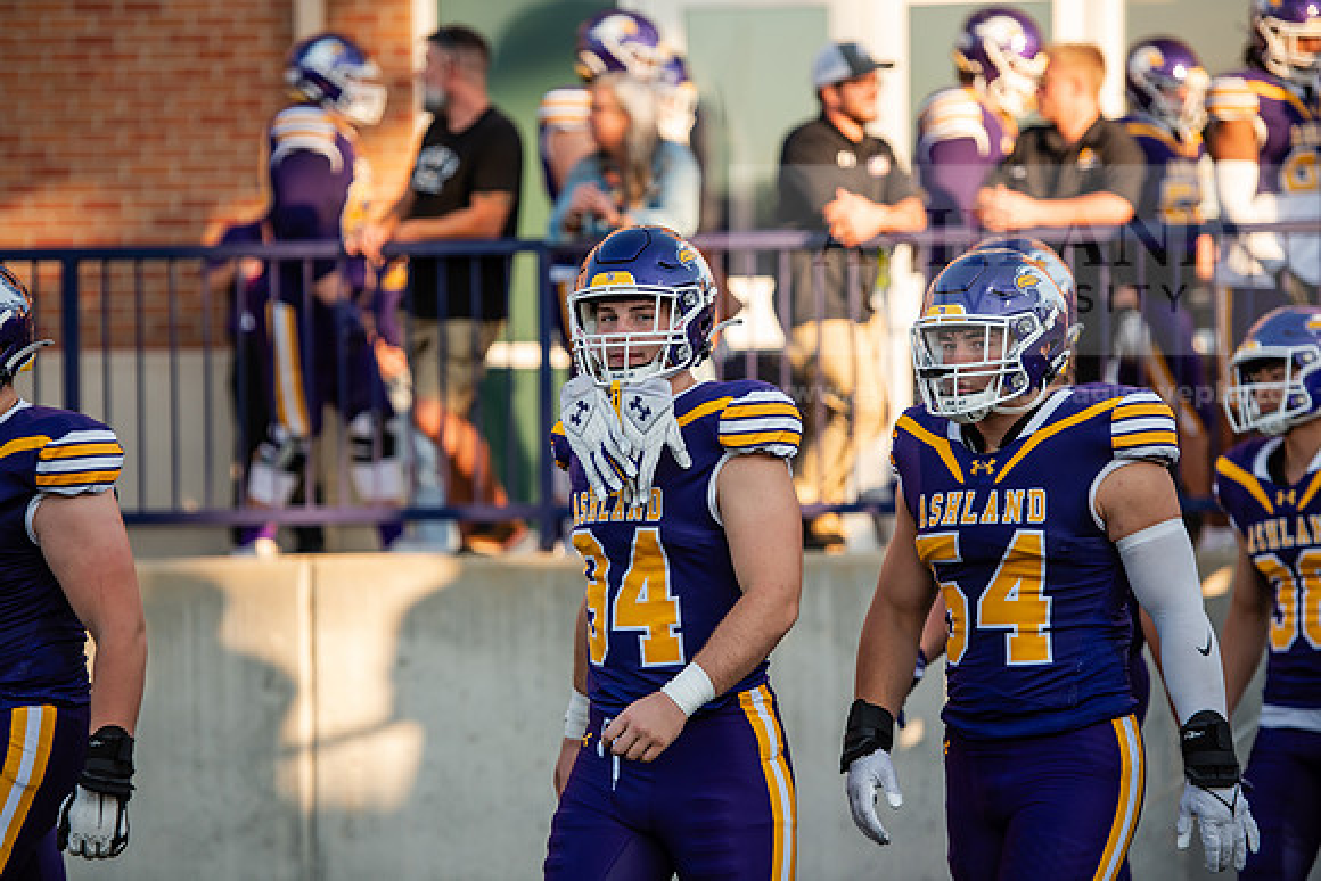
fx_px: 5689
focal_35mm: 155
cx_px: 660
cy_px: 440
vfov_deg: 8.9
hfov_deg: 13.2
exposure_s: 1/800
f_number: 3.2
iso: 250
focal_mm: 155
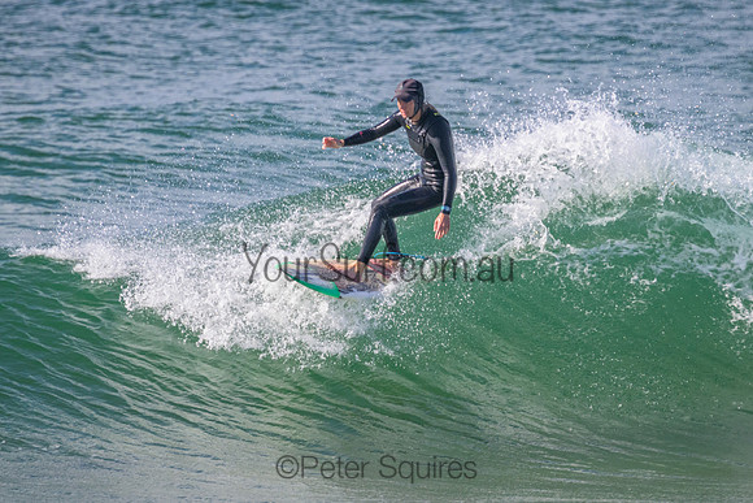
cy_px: 226
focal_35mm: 921
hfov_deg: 2.2
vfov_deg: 1.5
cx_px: 422
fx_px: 19273
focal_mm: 800
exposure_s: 1/2000
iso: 2000
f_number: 11
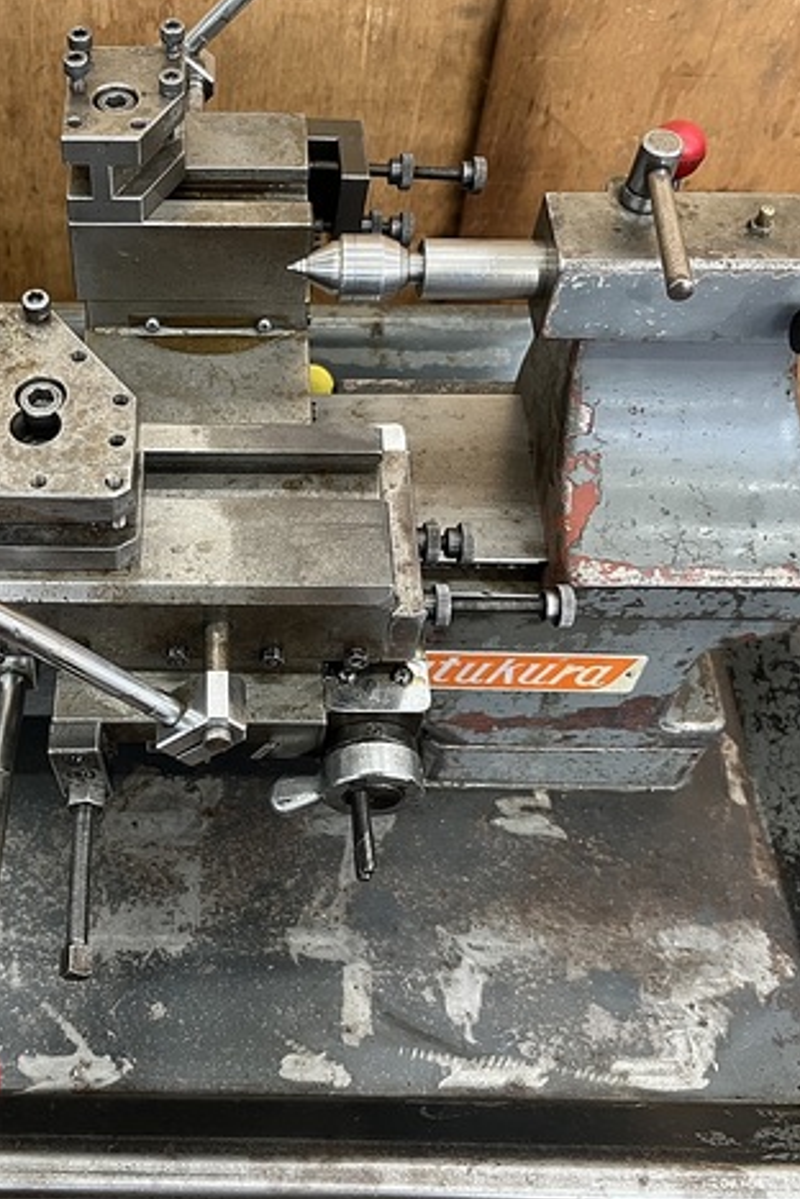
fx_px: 1233
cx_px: 200
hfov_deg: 35.2
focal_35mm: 37
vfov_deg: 51.9
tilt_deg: -55.8
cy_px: 602
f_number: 1.6
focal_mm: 5.1
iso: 160
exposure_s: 1/60
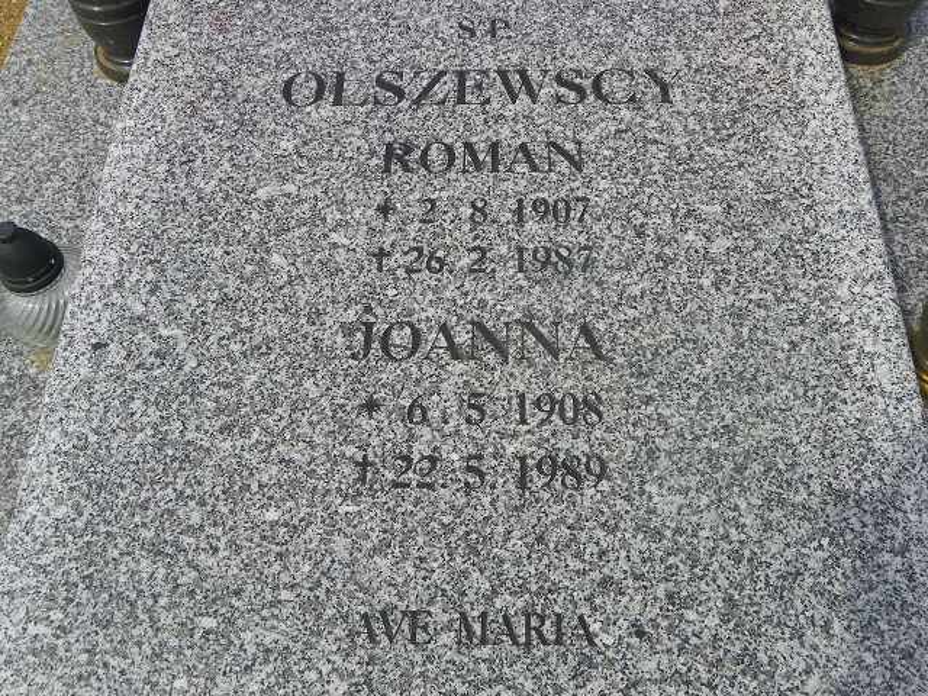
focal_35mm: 35
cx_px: 464
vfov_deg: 40.7
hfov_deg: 52.6
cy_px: 348
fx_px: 938
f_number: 4.5
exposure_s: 1/400
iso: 64
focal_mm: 6.2
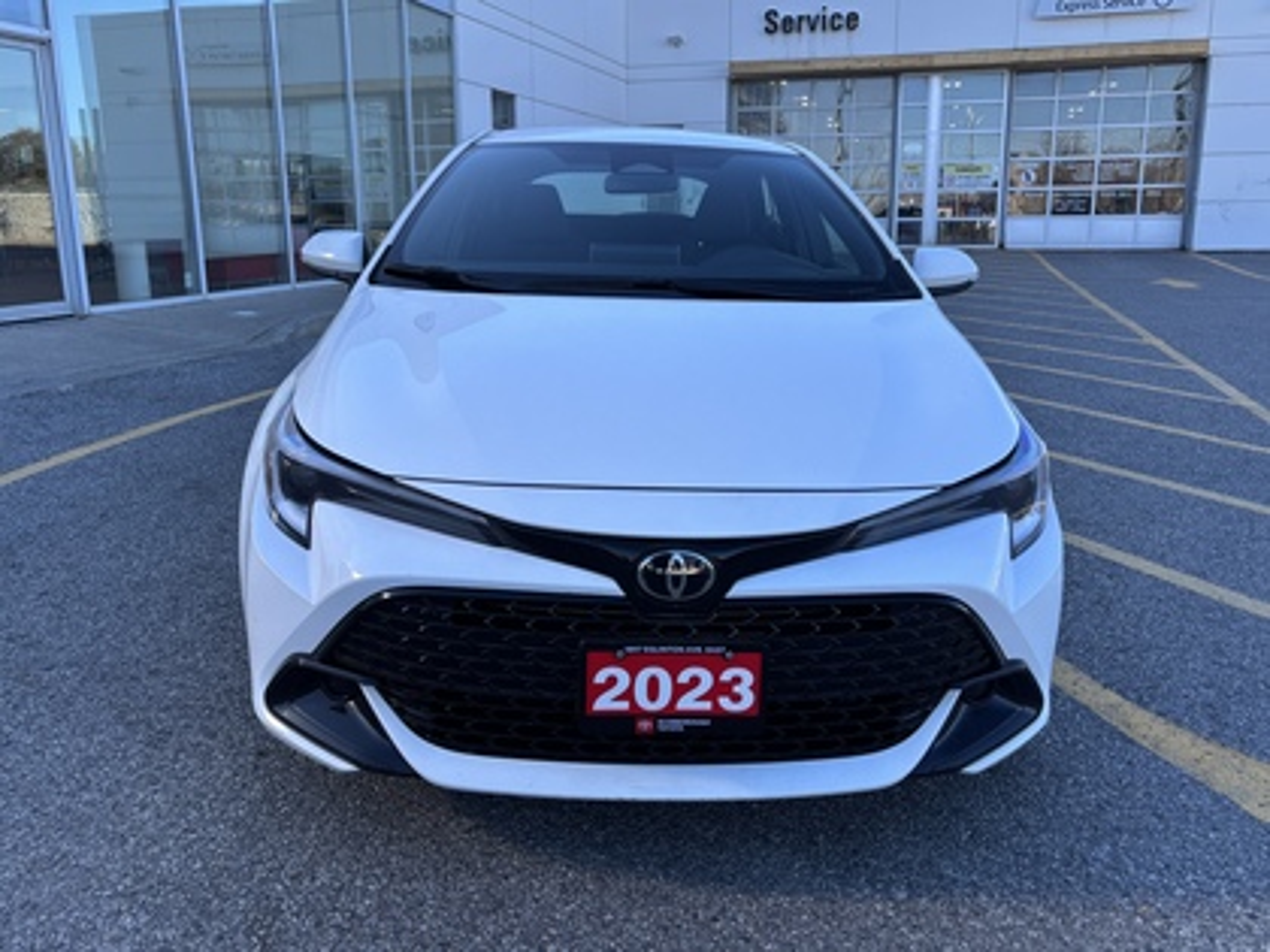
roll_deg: -0.7
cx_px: 635
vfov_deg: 53.1
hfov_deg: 67.3
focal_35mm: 26
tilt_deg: -12.2
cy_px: 476
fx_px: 954
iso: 50
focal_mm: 5.96
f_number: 1.6
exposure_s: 1/961
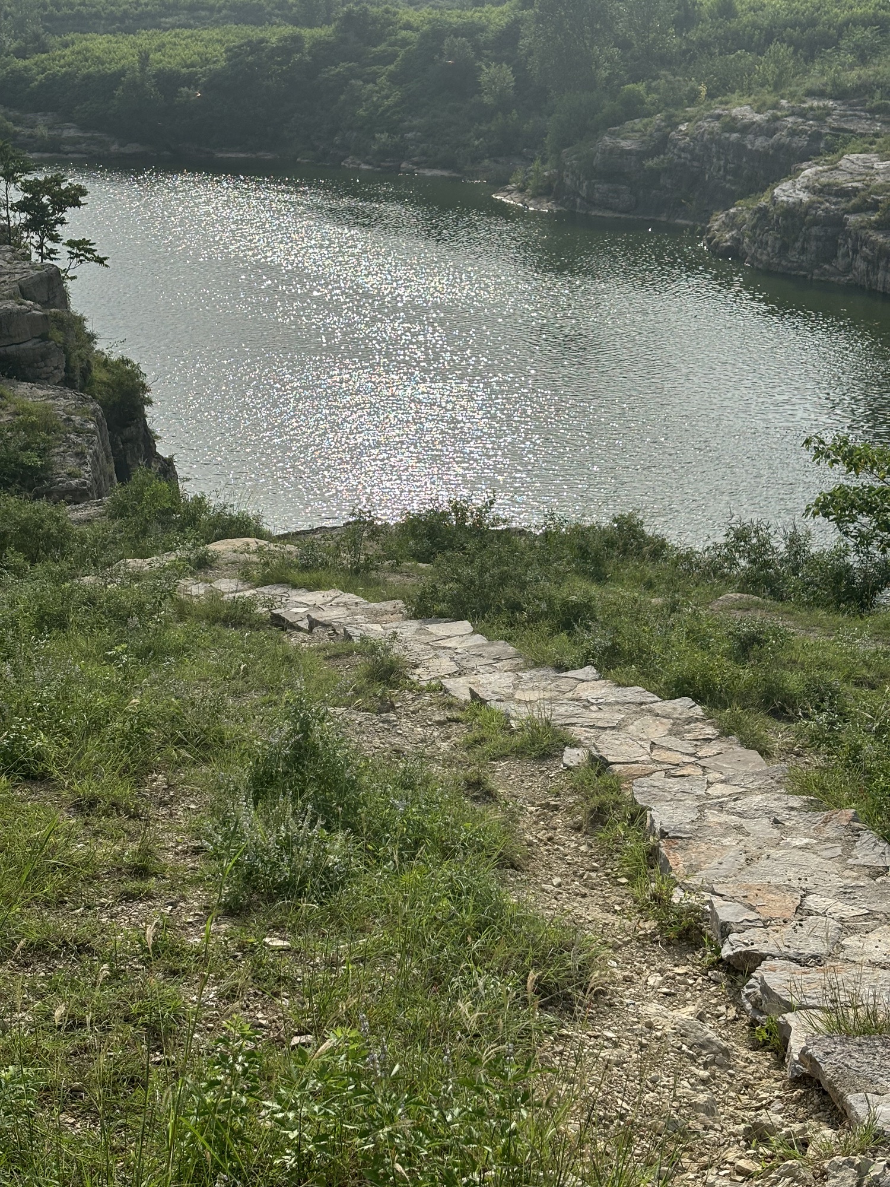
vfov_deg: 36.8
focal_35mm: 52
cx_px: 445
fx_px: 1783
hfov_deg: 28.0
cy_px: 594
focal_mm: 5.96
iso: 40
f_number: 1.6
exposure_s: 1/5348
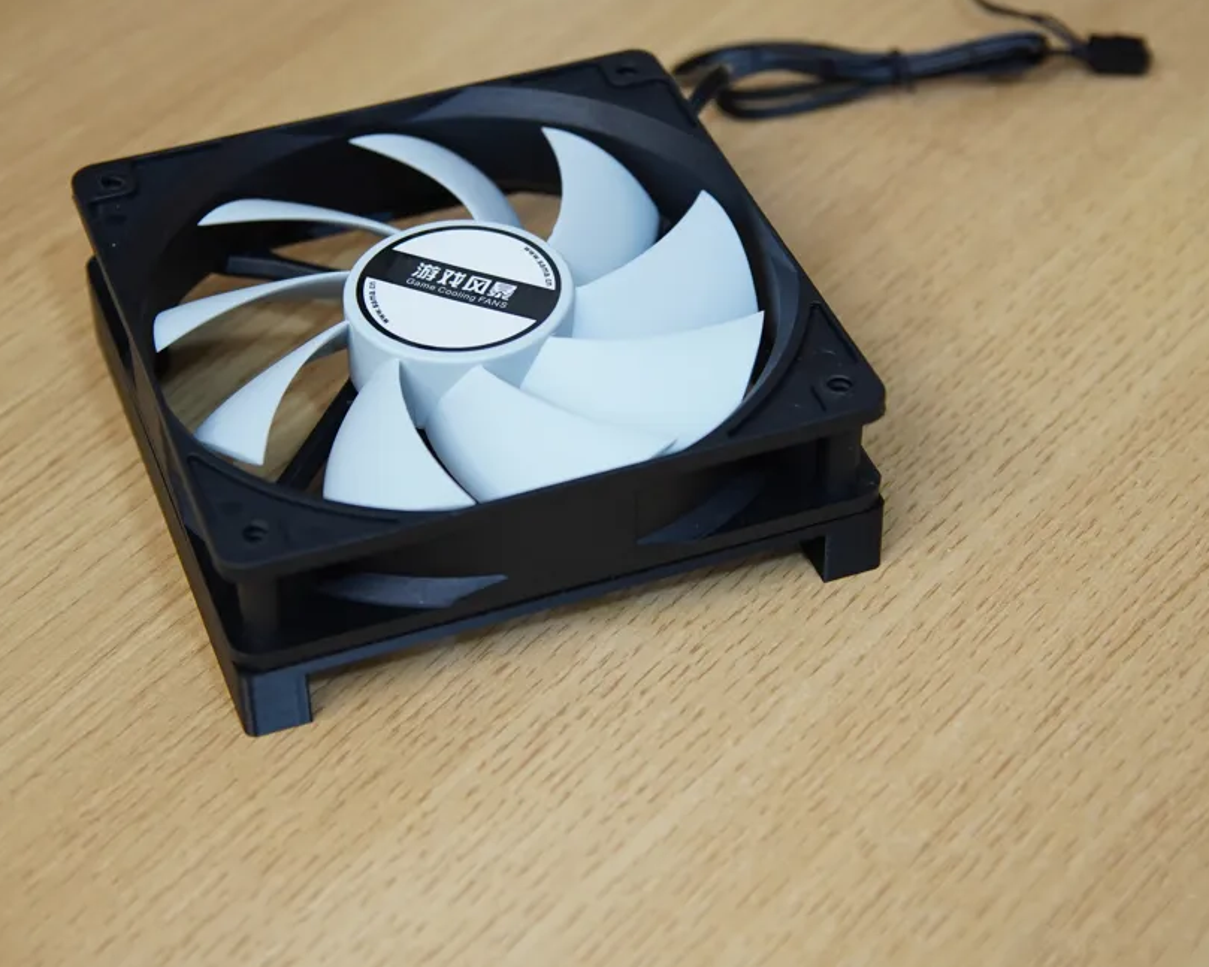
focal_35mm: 88
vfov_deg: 17.6
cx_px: 574
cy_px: 471
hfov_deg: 21.9
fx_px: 3131
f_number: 4
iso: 640
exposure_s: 1/80
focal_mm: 50.3
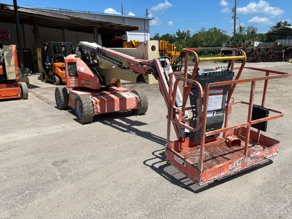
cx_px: 159
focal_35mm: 30
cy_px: 103
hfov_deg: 59.9
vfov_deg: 46.8
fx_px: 253
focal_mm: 4.2
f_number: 1.6
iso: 32
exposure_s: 1/4292
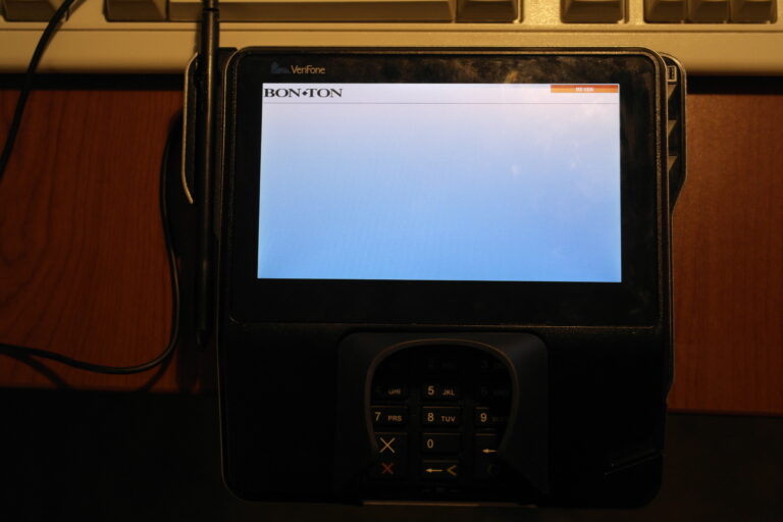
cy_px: 261
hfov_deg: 40.3
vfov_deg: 27.5
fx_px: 1066
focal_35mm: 49
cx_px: 392
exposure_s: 1/80
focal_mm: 32
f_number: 4.5
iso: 400
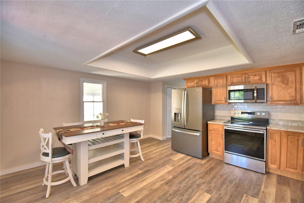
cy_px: 102
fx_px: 127
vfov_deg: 77.3
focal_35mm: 15
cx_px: 152
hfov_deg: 100.4
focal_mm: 10
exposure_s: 1/50
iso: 200
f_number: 4.5
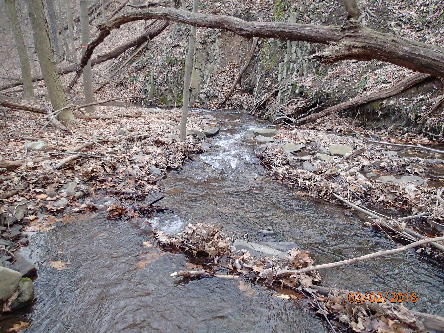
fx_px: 321
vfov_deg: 54.9
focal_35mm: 25
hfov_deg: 69.4
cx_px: 222
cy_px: 166
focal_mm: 4.5
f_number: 2
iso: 800
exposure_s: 1/500
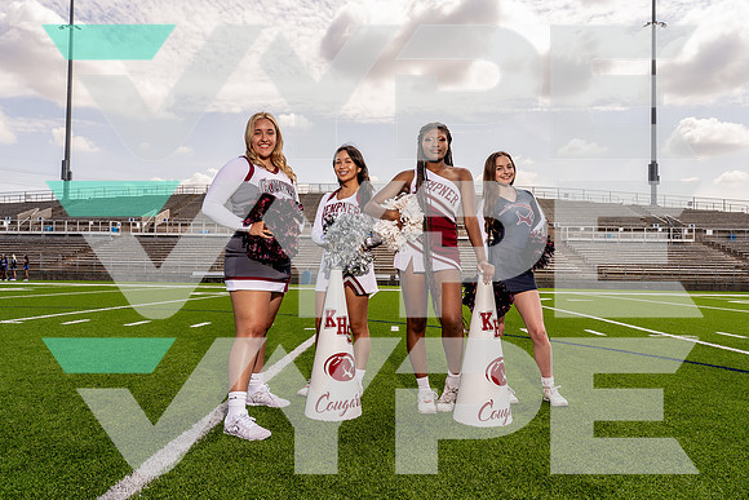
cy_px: 250
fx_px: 541
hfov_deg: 69.4
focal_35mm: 26
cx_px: 374
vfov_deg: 49.6
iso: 100
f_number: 8
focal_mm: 26
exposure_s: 1/250
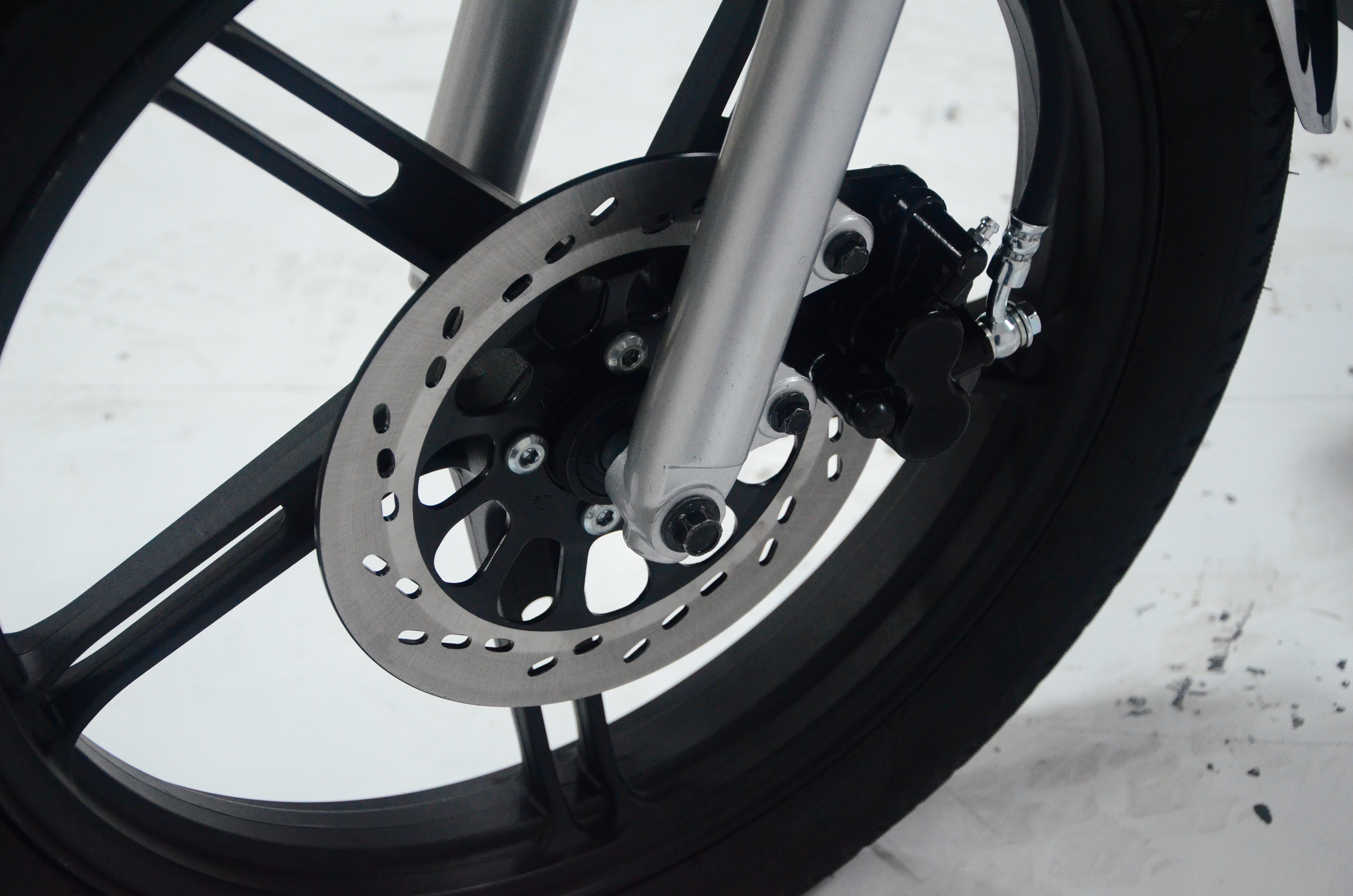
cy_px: 448
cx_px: 676
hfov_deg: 26.0
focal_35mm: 78
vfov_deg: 17.4
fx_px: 2925
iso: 3200
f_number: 5
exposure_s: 1/640
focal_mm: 52
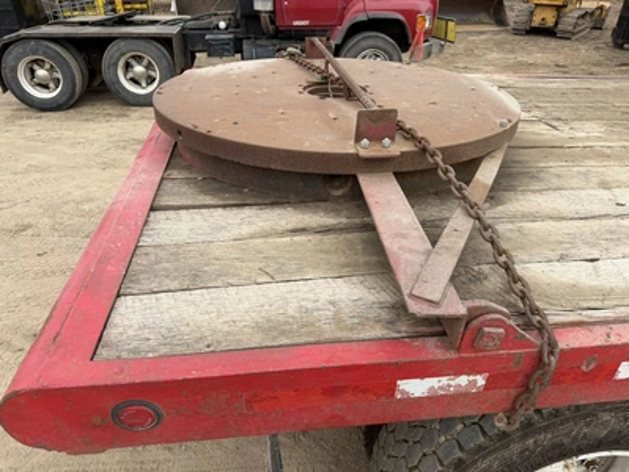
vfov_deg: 56.8
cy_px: 236
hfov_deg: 71.6
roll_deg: -0.5
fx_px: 436
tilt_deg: -29.0
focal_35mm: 24
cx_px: 314
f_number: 1.78
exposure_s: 1/1437
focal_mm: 6.76
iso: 80
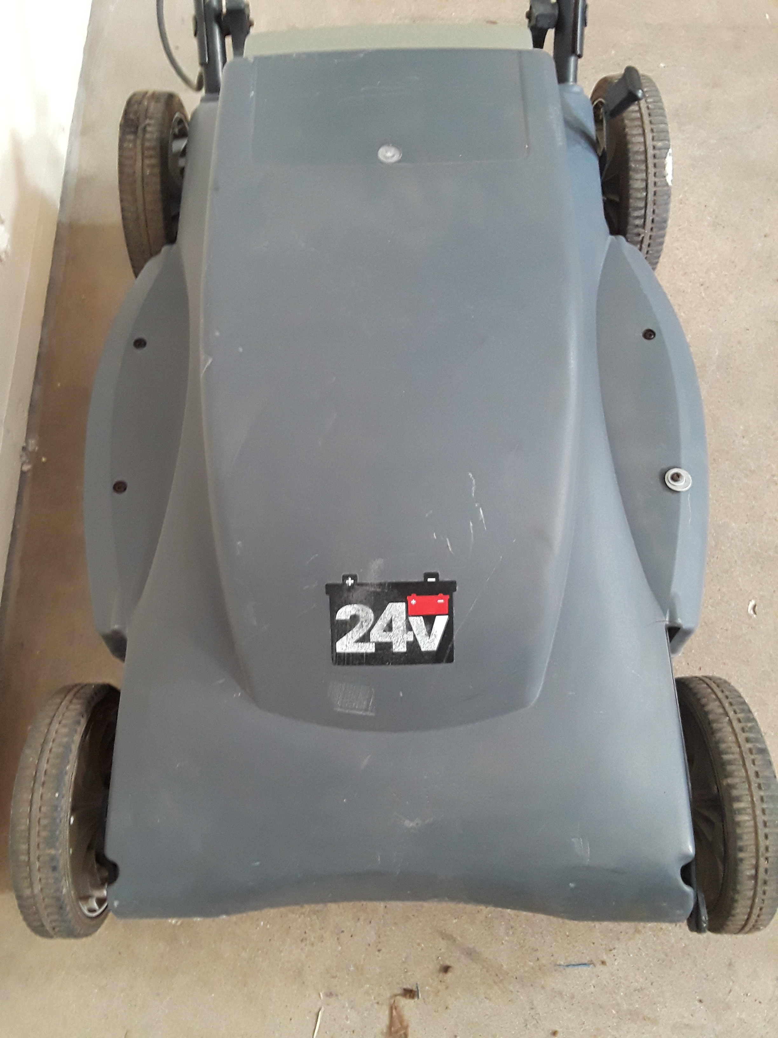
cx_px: 389
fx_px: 839
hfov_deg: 49.7
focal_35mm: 28
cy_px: 519
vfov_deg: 63.4
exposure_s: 1/30
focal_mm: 2.9
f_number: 1.9
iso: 200
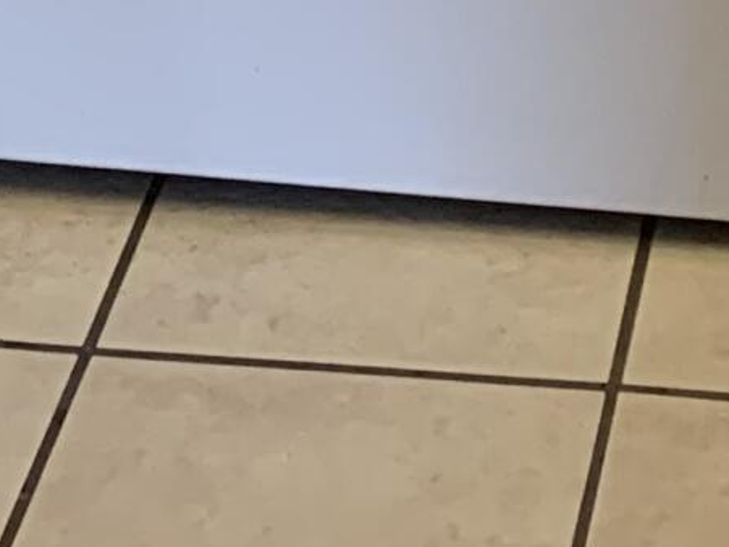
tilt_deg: -15.8
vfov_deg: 7.4
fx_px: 3642
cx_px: 643
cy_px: -1196
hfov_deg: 11.4
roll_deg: +0.3
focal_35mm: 173
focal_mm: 4.25
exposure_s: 1/60
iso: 320
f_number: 1.8
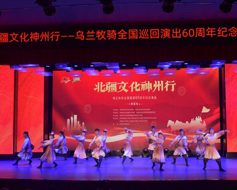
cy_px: 98
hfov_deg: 39.5
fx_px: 330
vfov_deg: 32.1
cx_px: 131
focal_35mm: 47
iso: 1600
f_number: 8
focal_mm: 40
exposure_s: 1/125
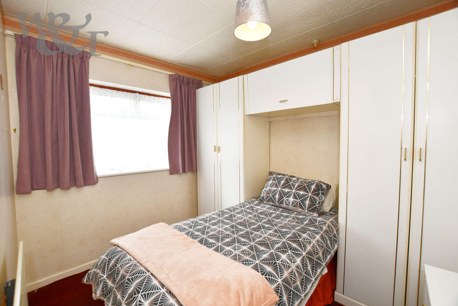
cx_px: 229
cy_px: 153
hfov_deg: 100.4
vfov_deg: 77.3
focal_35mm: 15
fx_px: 191
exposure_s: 1/100
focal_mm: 10
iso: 200
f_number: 5
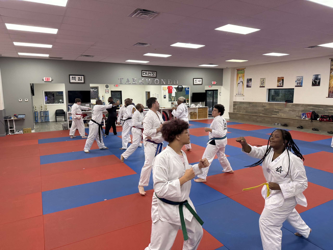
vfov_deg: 56.8
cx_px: 166
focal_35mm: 24
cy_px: 125
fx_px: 231
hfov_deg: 71.6
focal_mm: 6.76
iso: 200
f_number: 1.78
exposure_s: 1/120
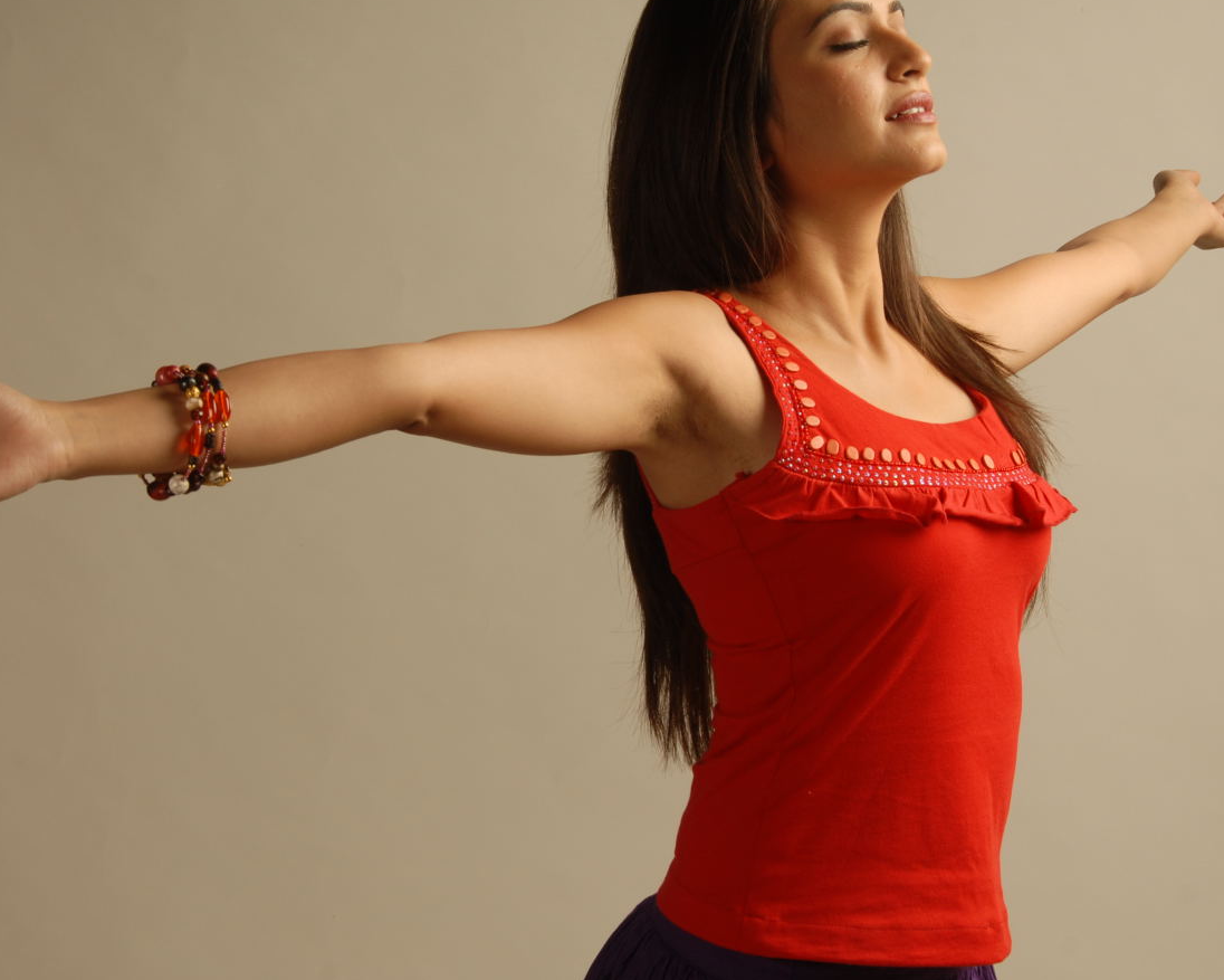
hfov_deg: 17.9
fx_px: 3876
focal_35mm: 107
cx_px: 583
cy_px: 385
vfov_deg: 14.4
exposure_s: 1/250
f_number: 11
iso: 100
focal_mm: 52
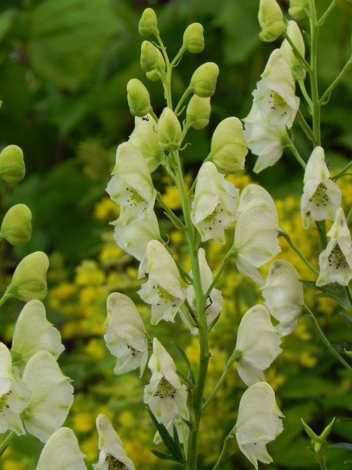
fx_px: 3349
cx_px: 176
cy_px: 235
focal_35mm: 247
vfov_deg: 8.0
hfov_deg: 6.0
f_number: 8
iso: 160
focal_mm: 44
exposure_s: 1/160
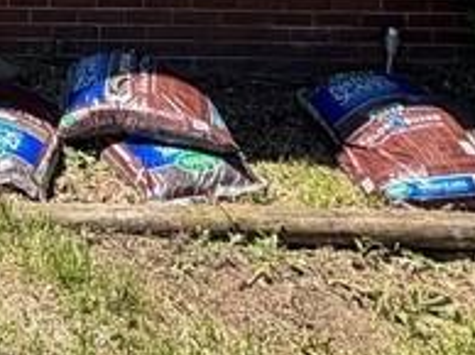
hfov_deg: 21.6
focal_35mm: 74
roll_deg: +0.0
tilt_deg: +1.6
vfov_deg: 14.4
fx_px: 1014
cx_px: -257
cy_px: -463
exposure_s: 1/770
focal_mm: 2.22
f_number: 2.2
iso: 32
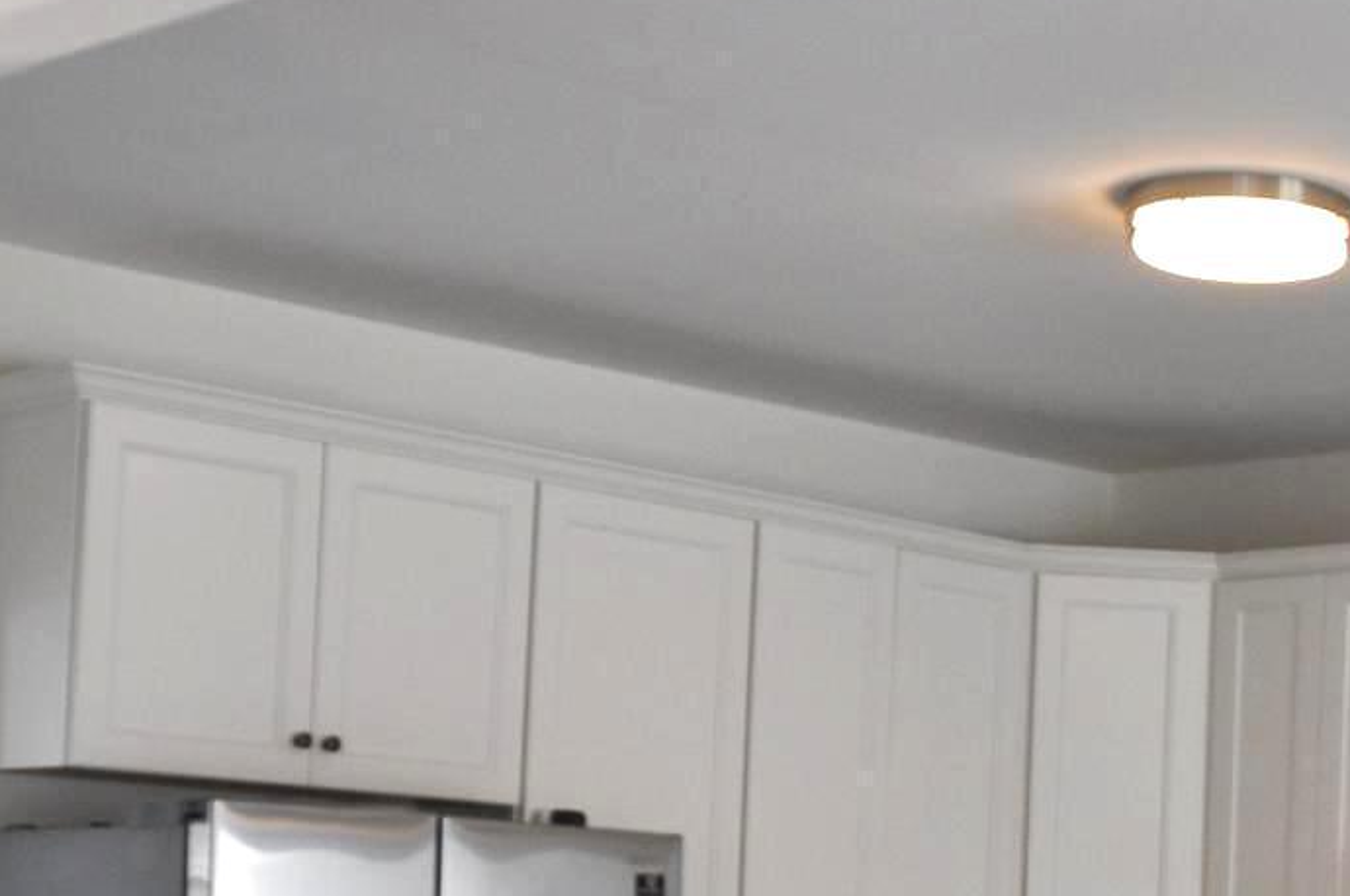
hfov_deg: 21.9
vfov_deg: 14.9
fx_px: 3333
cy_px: 990
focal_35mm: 89
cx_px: 1420
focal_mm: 20
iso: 400
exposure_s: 1/100
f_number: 5
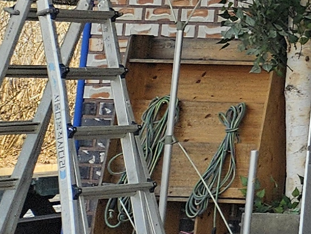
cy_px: -97
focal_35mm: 164
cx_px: 1094
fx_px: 1474
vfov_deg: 8.9
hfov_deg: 8.6
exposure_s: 1/423
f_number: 1.8
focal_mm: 5.4
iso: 40
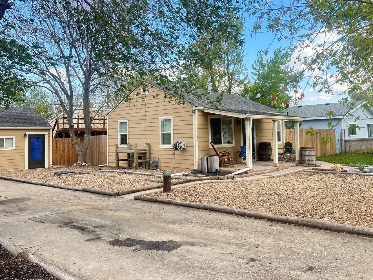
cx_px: 213
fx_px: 312
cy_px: 122
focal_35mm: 29
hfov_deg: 61.4
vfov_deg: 48.1
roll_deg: +1.2
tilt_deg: +3.4
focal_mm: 6.86
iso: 80
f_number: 1.78
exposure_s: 1/646
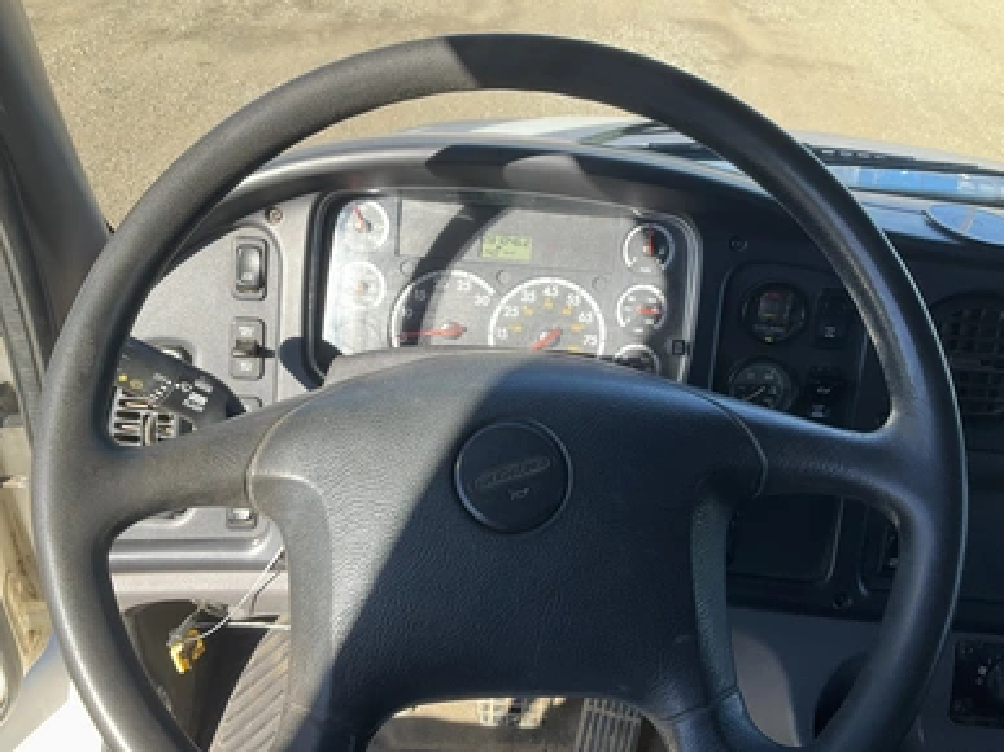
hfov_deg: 60.0
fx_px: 870
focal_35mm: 30
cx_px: 498
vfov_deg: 46.8
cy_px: 371
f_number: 1.8
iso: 25
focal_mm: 3
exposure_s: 1/419
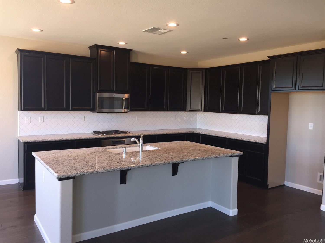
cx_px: 162
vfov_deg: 48.2
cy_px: 122
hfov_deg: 61.7
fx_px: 272
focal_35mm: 29
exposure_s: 1/34
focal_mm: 4.15
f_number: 2.2
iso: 32
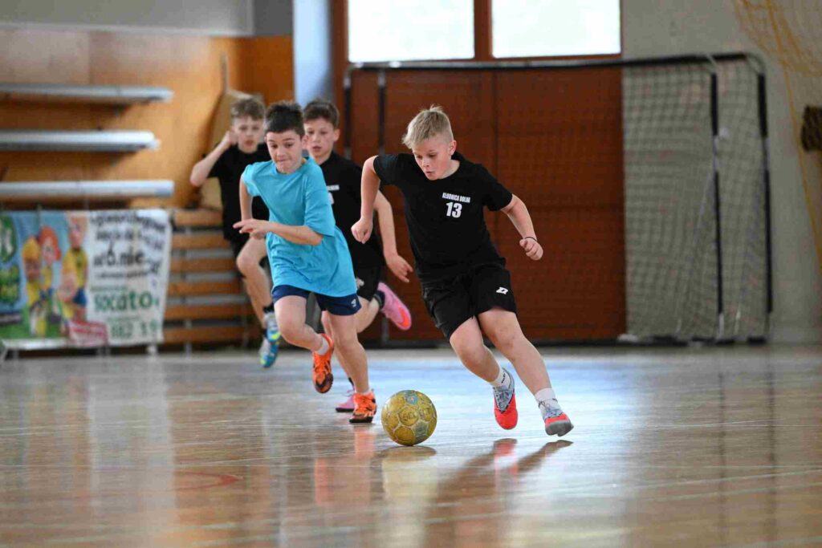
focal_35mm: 270
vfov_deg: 5.1
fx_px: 6165
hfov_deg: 7.6
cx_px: 411
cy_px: 274
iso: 3200
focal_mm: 180
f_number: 2.8
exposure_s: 1/800
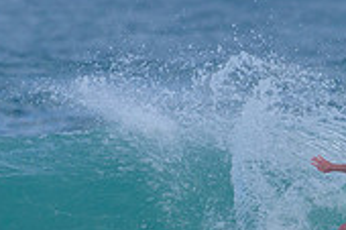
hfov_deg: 1.0
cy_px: 219
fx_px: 20106
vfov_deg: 0.7
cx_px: 308
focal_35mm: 2094
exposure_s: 1/2000
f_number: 5.6
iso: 360
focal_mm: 500
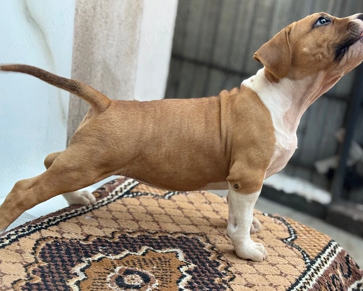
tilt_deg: -16.5
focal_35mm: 57
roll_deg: -6.9
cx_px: 178
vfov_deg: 26.7
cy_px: 158
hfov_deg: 33.0
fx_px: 613
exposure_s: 1/121
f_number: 1.78
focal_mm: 6.76
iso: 100
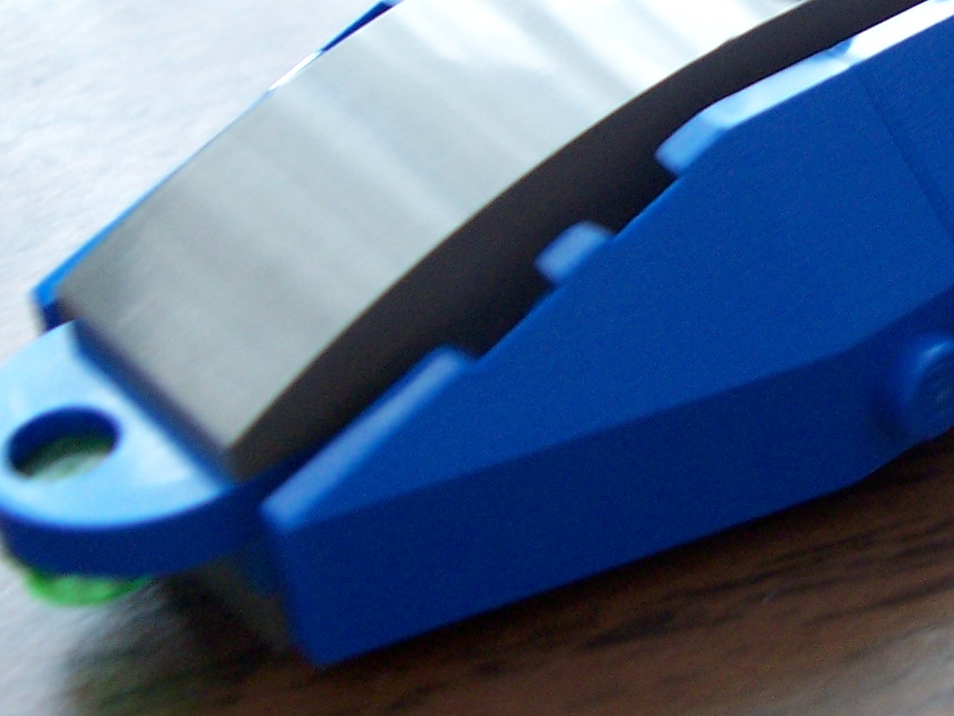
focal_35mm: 76
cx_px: 969
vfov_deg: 19.2
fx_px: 2095
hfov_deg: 24.4
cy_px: 136
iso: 140
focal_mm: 6
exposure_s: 1/10
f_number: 2.8
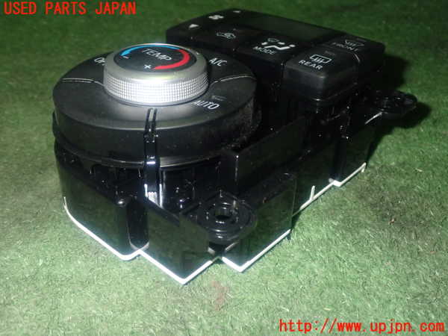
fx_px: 492
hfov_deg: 49.0
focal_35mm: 38
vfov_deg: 37.7
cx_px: 224
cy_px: 168
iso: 800
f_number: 8
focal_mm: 6.83
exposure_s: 1/40
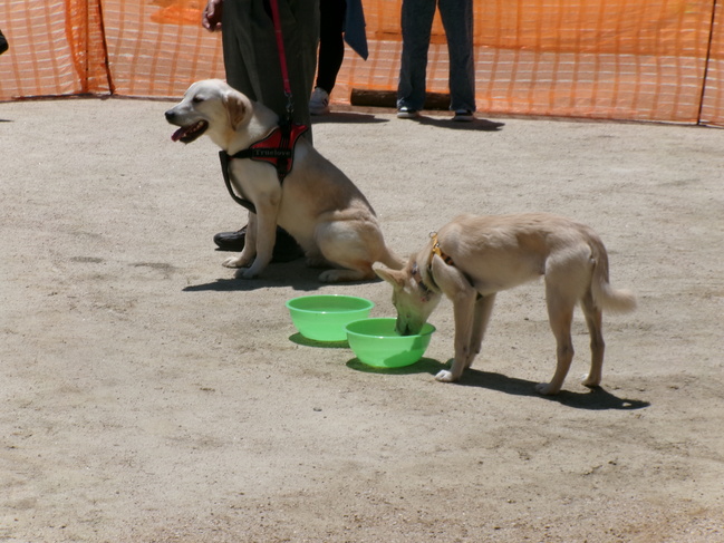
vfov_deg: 12.9
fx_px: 2406
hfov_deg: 17.1
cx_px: 362
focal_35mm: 115
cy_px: 272
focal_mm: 20.6
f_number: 16.5
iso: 100
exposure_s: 1/140
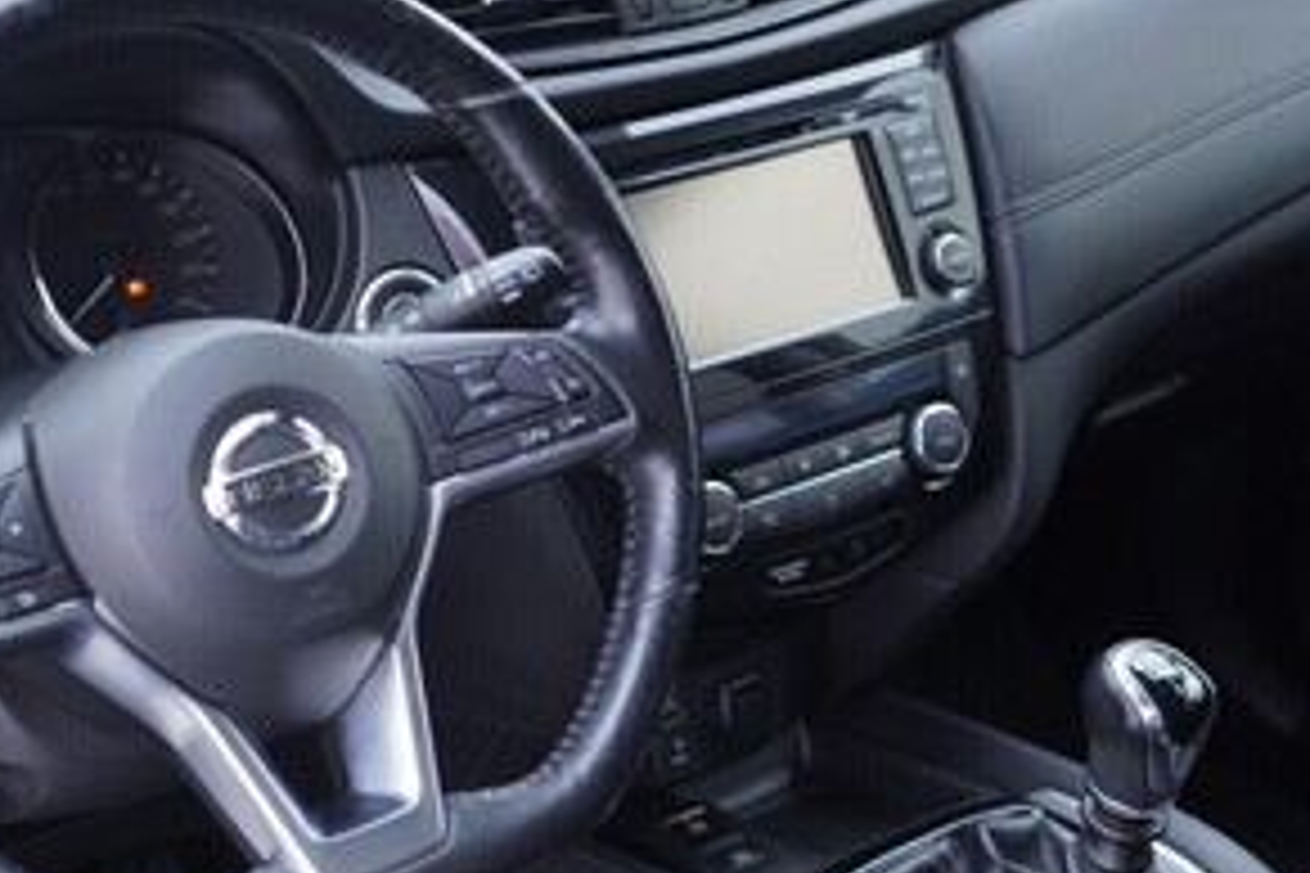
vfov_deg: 20.0
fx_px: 2474
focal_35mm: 68
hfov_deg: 29.4
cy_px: 389
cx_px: 396
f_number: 2.8
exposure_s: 1/40
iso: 250
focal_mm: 24
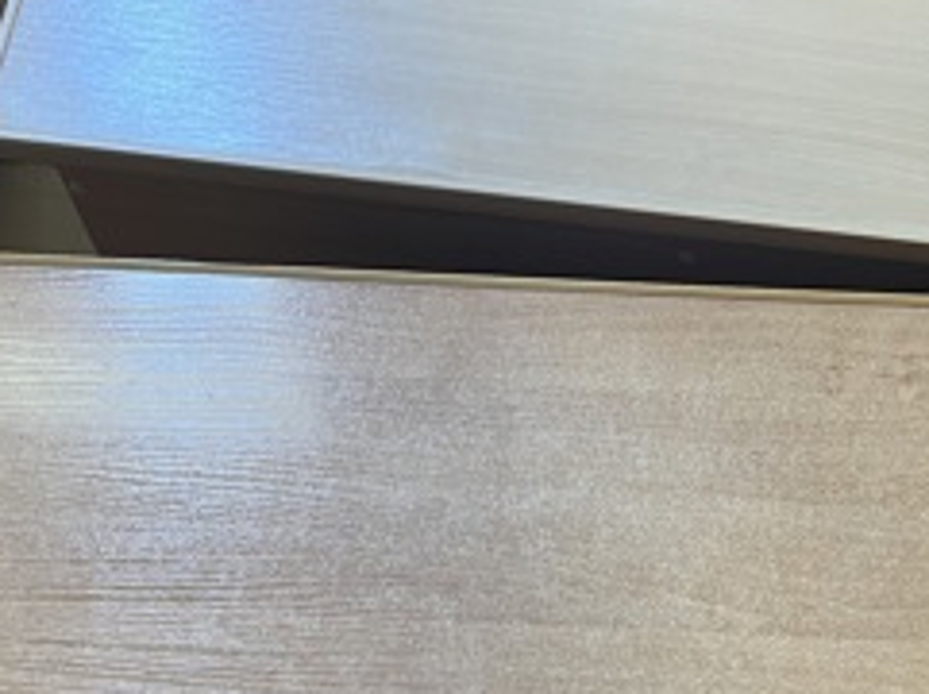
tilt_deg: -68.2
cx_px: 709
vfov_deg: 20.1
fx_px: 1849
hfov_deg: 27.8
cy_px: 804
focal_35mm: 69
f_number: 1.5
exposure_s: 1/60
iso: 125
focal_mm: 5.7
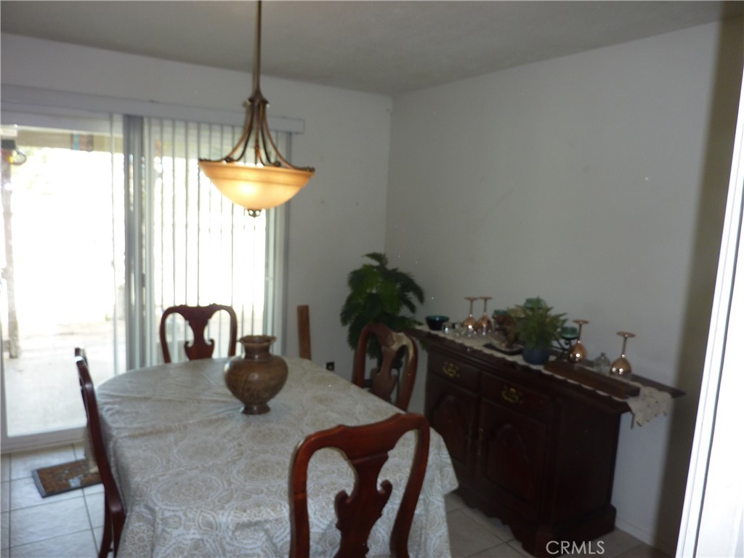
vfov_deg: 54.9
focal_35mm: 25
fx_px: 537
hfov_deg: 69.4
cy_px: 279
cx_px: 372
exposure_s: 1/30
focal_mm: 4.1
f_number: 3.3
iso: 100
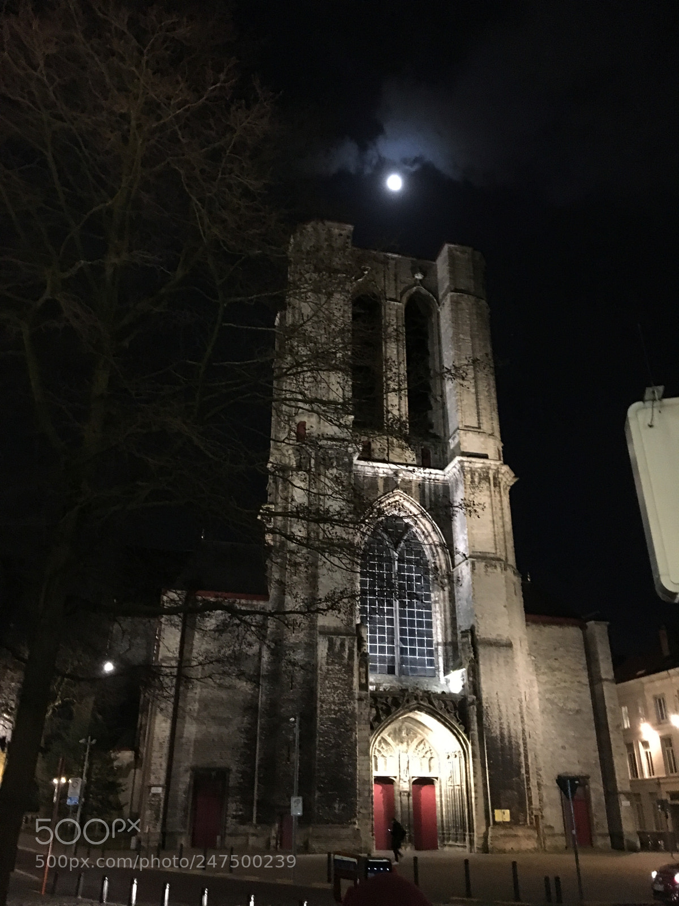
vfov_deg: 61.7
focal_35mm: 29
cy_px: 453
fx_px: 758
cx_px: 340
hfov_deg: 48.2
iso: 500
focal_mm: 4.15
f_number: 2.2
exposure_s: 1/17
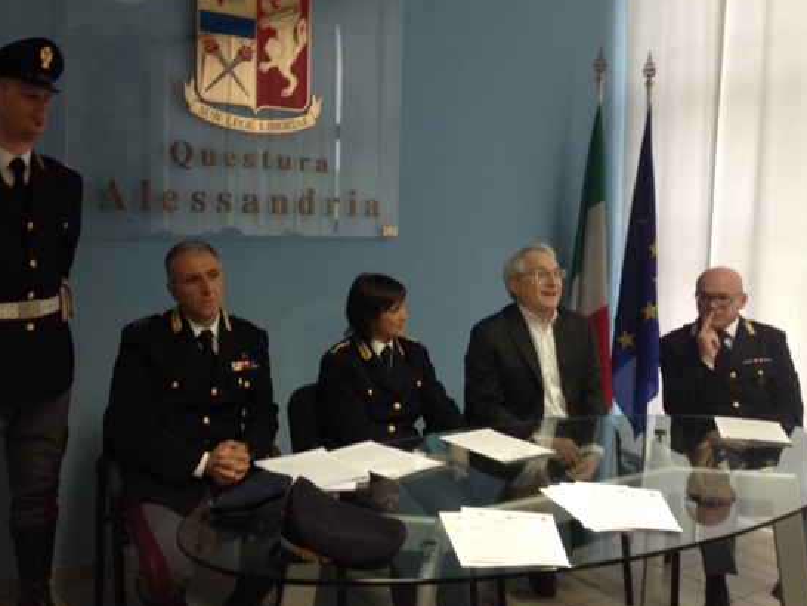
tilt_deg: -5.9
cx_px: 399
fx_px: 956
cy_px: 272
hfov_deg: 45.8
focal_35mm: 41
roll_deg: -1.5
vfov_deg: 35.1
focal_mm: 4.28
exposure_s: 1/20
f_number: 2.4
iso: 125
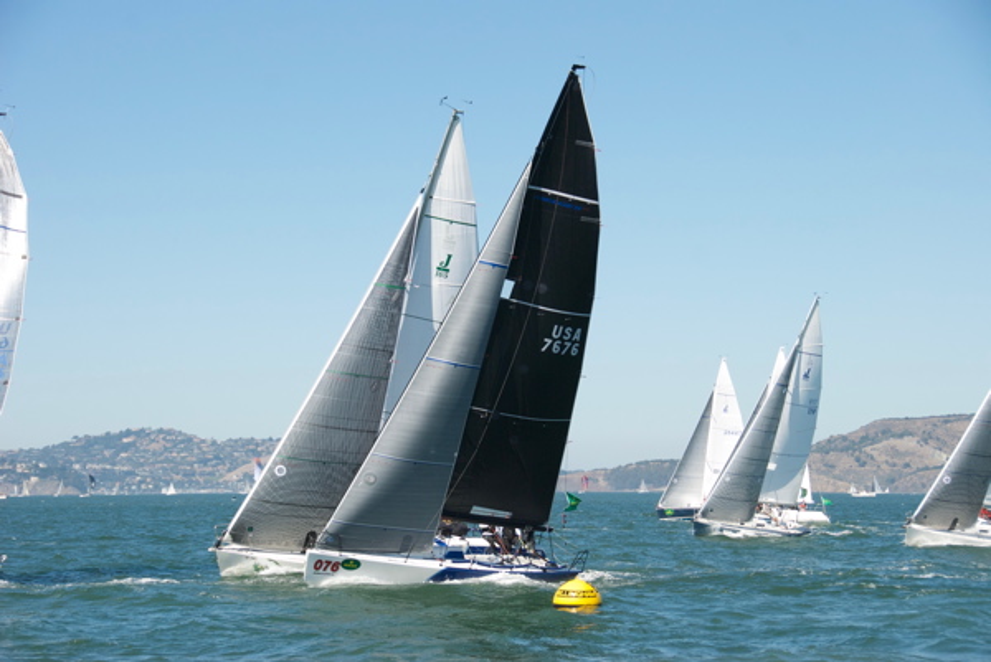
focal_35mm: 93
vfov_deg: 14.7
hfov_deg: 21.9
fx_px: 2562
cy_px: 331
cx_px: 496
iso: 320
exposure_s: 1/800
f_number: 7.1
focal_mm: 62
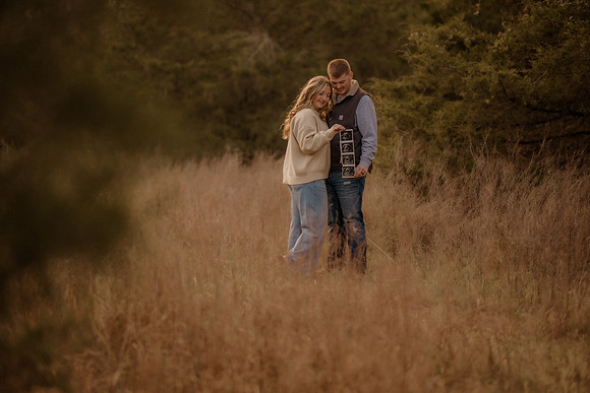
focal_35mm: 85
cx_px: 295
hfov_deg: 23.9
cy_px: 196
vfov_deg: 16.1
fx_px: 1393
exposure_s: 1/1000
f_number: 1.4
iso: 320
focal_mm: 85
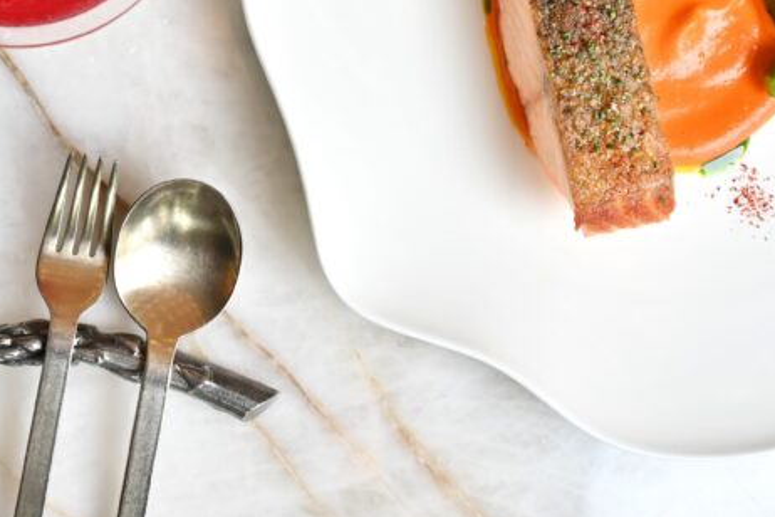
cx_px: 40
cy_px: -107
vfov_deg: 12.8
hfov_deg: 19.2
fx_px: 2239
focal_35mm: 104
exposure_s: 1/125
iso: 400
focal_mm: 40
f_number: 9
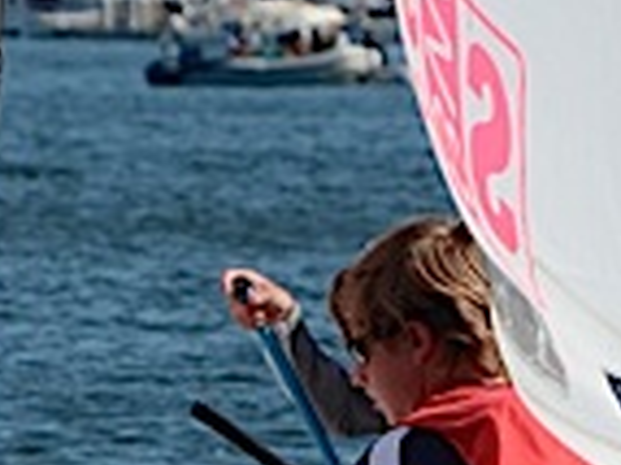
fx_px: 18953
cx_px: 543
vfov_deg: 1.4
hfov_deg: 1.9
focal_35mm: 1057
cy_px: 39
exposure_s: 1/640
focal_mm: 105
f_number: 5.6
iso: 100
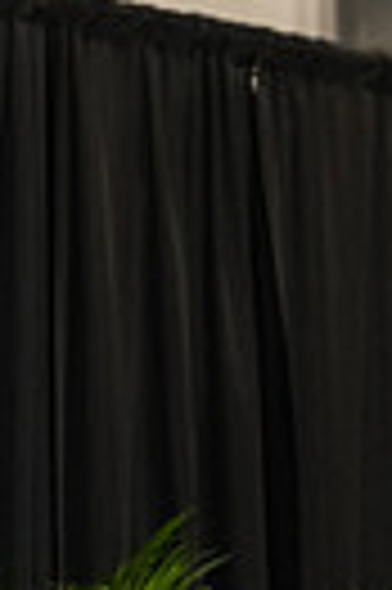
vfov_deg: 6.6
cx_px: 1126
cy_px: 574
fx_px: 5076
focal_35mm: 310
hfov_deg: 4.3
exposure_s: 1/200
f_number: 5
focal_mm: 70
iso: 2500
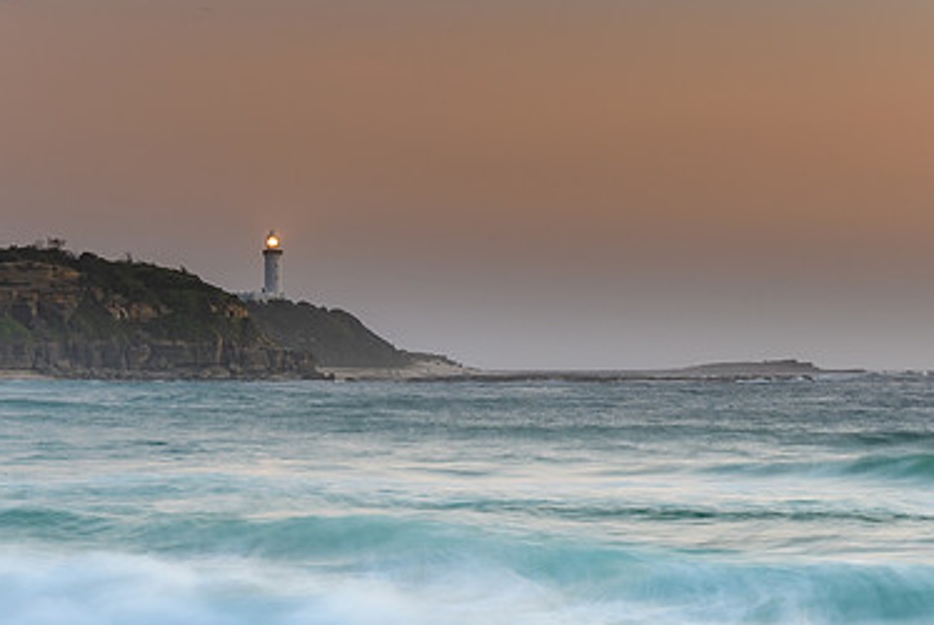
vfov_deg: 12.8
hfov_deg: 19.1
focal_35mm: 107
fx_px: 2778
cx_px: 492
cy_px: 451
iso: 200
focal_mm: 46
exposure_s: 1/1.25
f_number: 7.1
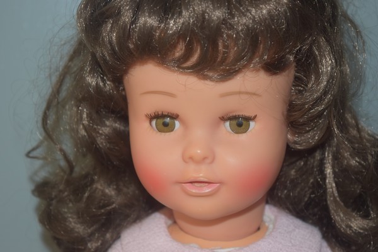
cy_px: 126
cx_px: 189
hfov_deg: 24.6
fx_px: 866
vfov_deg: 16.6
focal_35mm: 82
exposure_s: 1/60
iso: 720
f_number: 5.6
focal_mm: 55
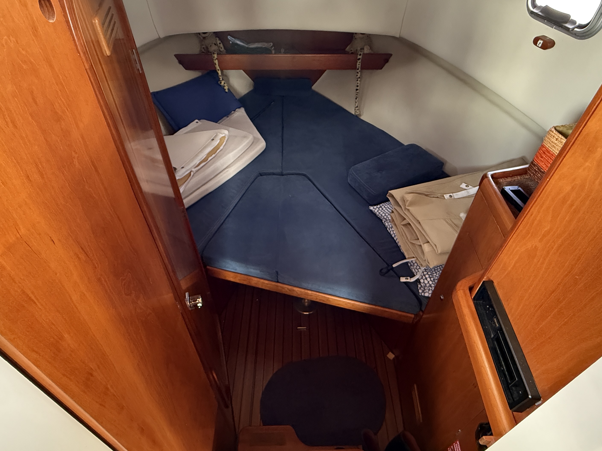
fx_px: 348
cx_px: 301
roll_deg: -0.4
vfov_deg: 65.9
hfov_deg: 81.7
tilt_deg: -43.9
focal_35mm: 20
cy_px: 215
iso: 640
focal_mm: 2.22
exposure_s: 1/60
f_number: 2.2
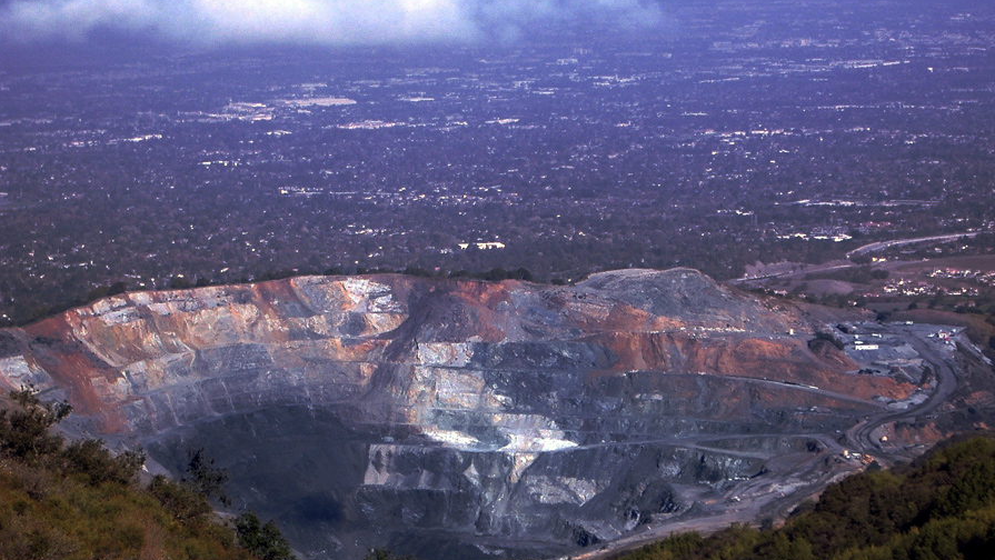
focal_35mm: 115
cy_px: 334
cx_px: 499
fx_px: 3035
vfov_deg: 10.5
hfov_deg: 18.6
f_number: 4.8
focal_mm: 17.4
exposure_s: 1/400
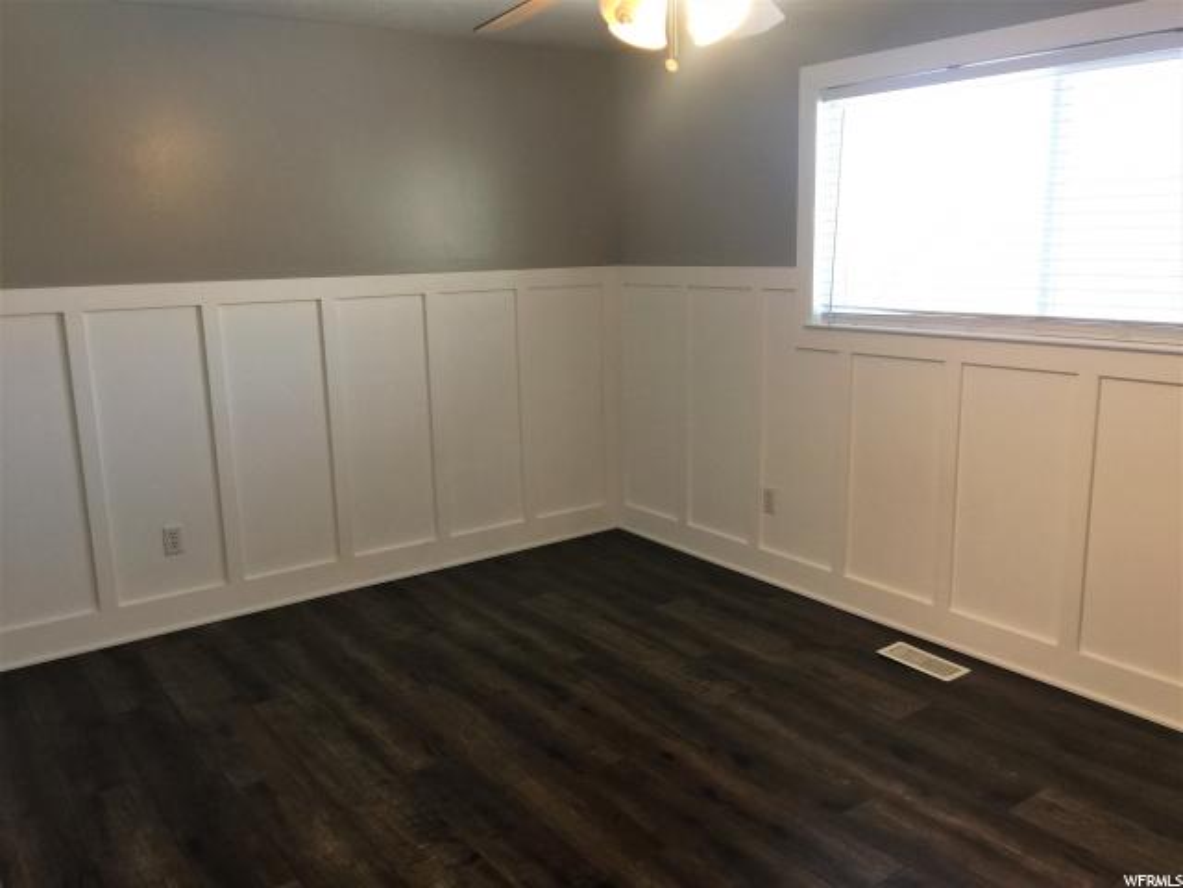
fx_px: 991
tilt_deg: -11.6
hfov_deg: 61.7
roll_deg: +0.2
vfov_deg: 48.2
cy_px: 444
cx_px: 592
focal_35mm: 29
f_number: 2.2
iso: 64
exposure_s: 1/15
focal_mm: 4.15
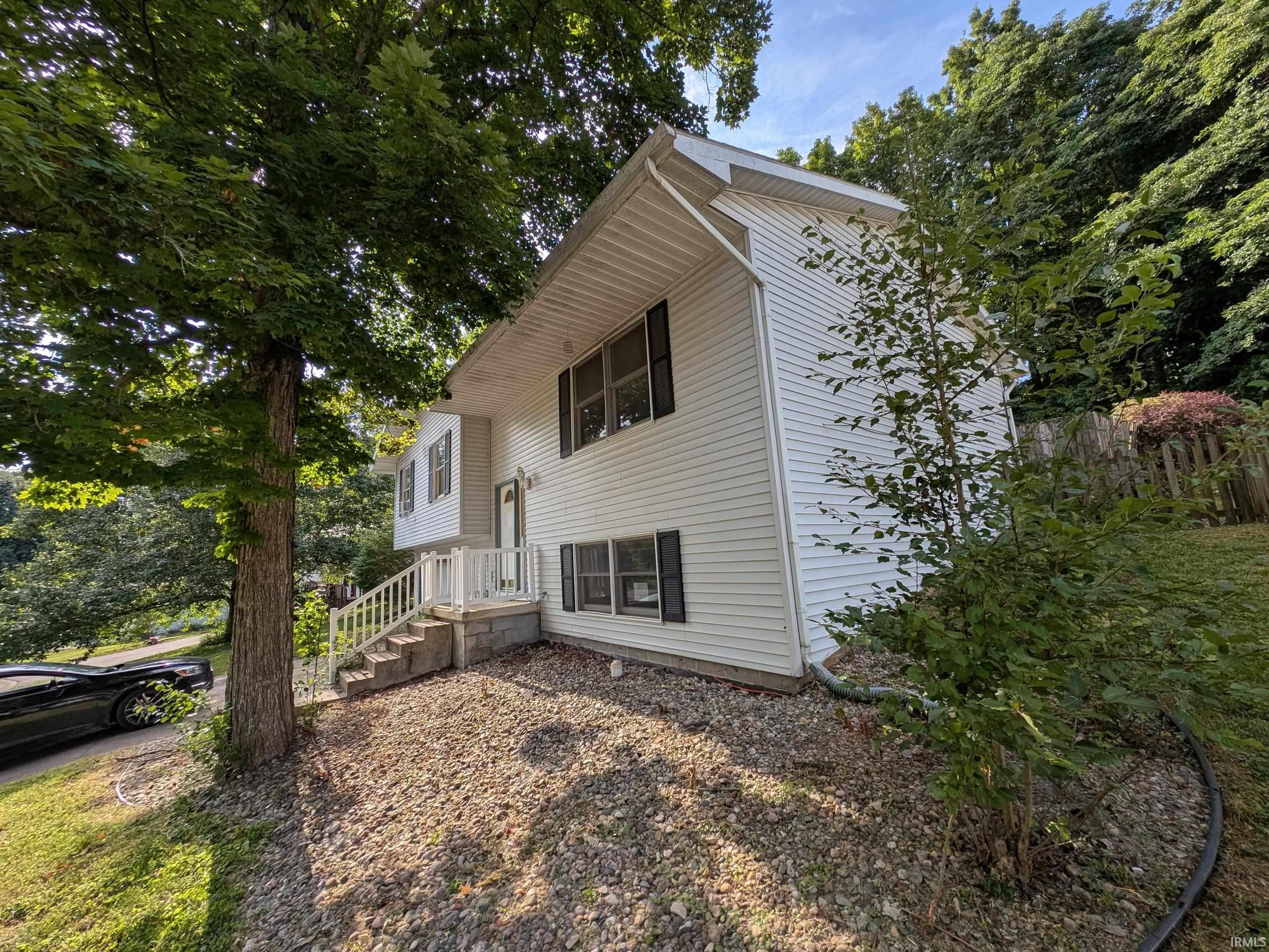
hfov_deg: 110.5
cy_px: 476
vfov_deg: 94.5
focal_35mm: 12
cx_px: 634
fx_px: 440
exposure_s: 1/786
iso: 31
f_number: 1.95
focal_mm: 2.23
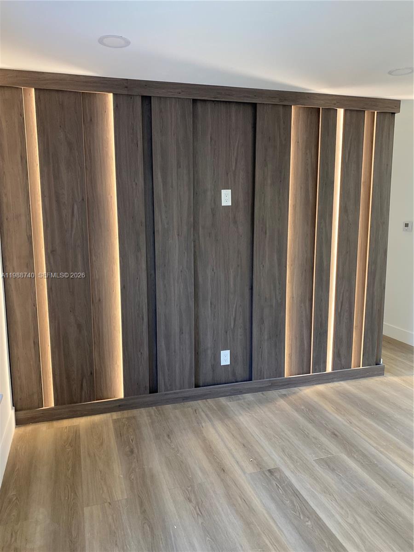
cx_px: 207
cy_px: 276
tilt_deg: -5.1
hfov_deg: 53.1
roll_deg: +0.7
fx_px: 415
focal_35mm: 26
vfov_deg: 67.3
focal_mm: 4.25
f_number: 1.8
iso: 200
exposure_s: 1/60
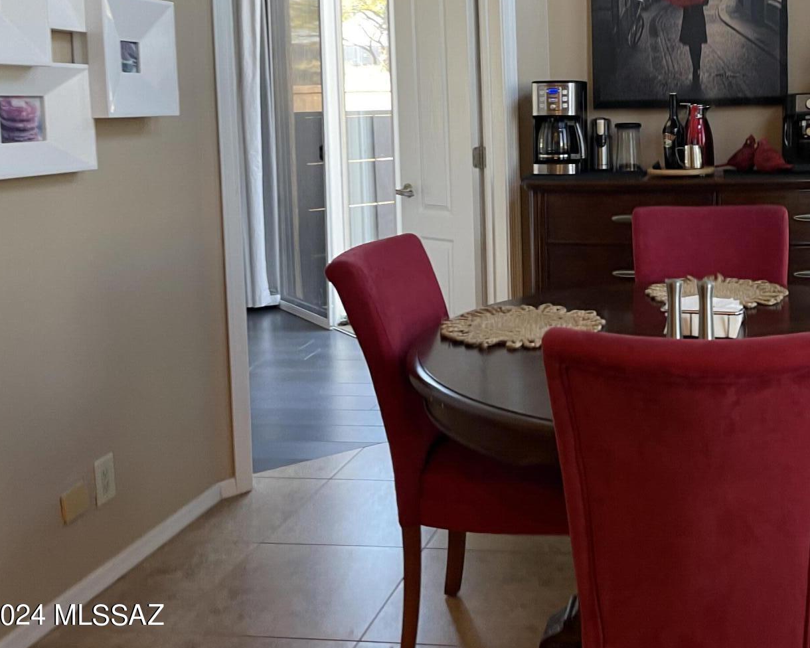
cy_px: 163
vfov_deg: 36.5
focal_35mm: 40
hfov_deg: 44.0
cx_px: 624
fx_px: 959
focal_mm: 5.1
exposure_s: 1/60
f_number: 1.6
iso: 100
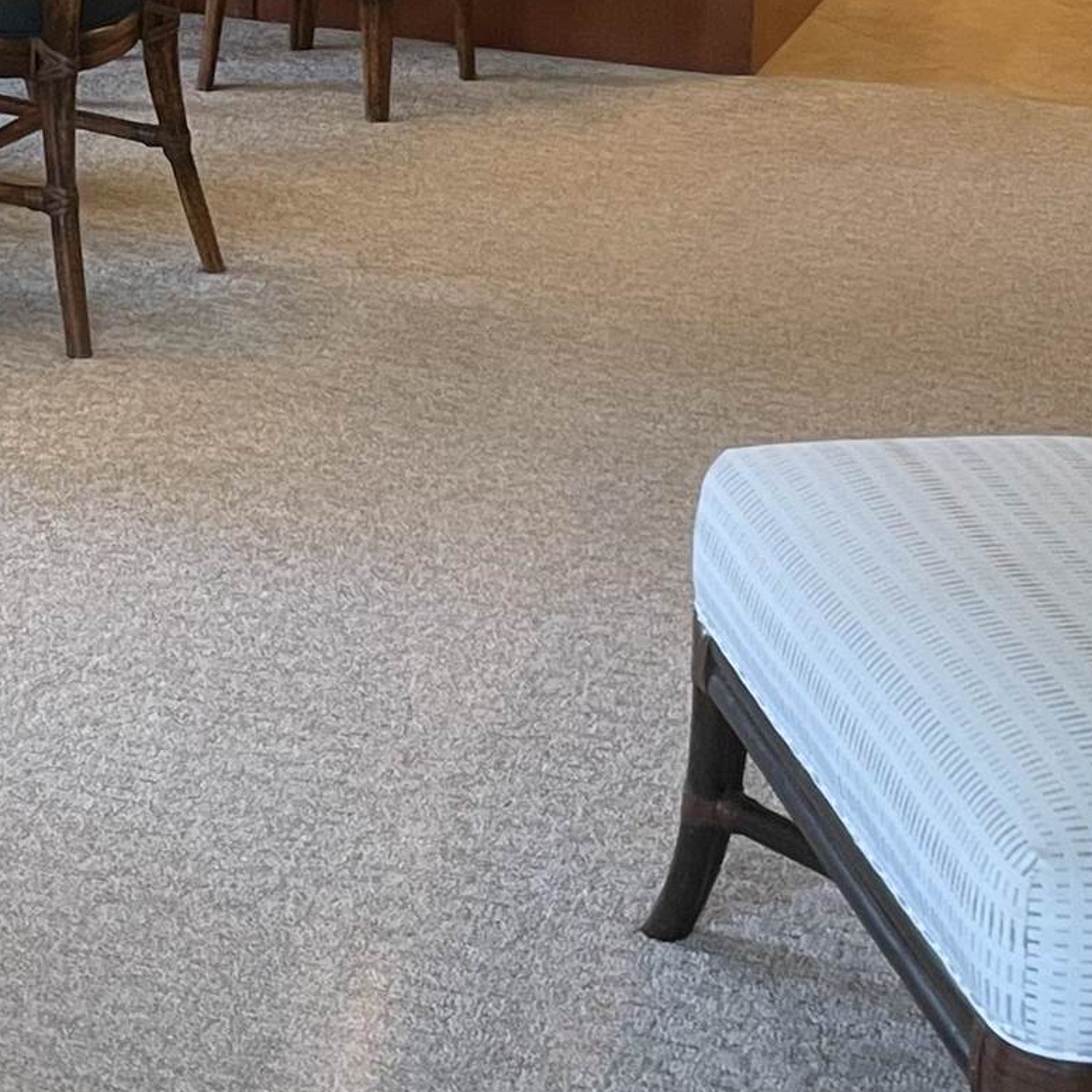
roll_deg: -0.7
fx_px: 3248
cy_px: -310
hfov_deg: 18.6
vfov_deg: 17.9
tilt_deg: -8.0
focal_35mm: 91
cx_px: 7
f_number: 1.6
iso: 100
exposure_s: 1/60
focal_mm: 4.2
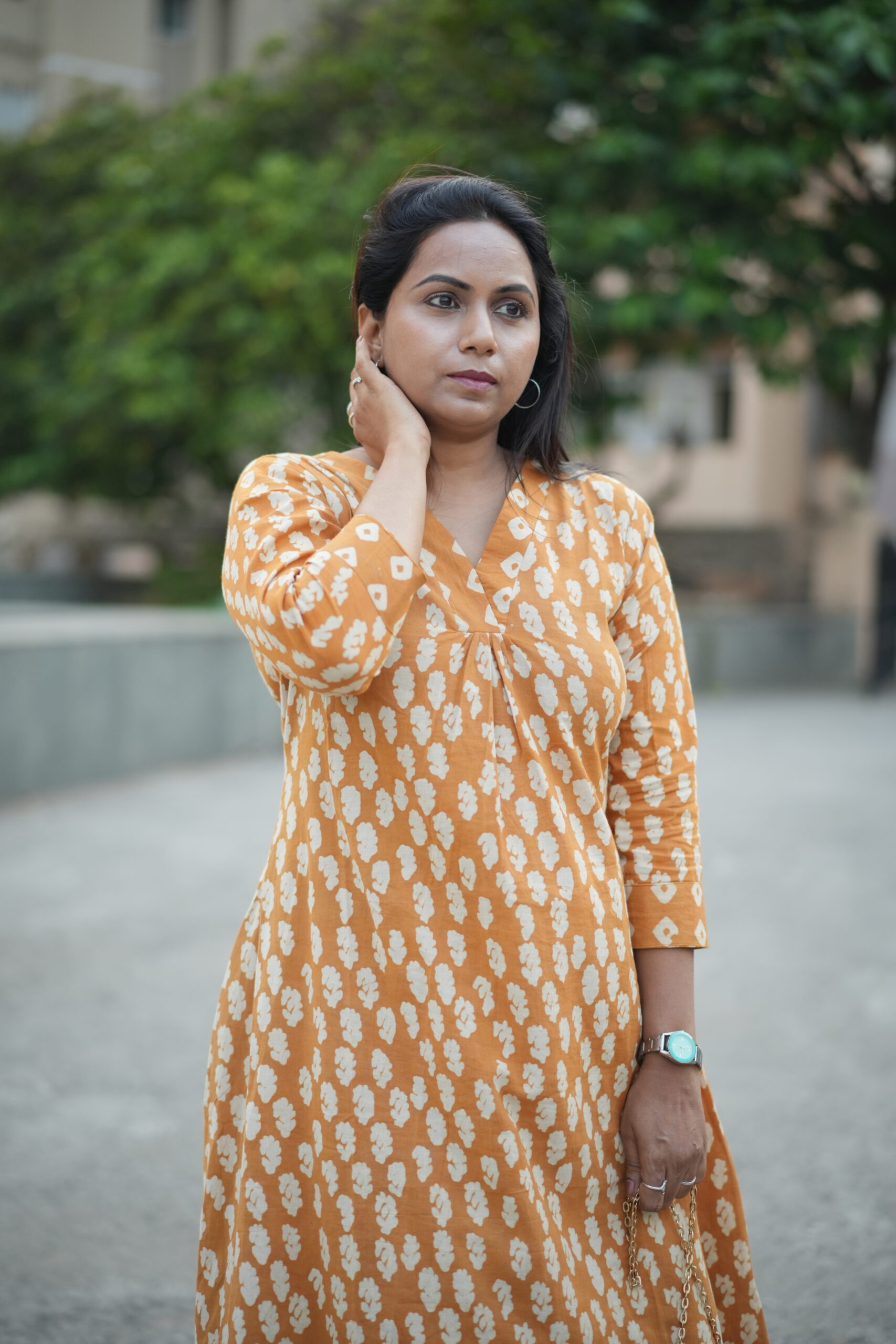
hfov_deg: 24.6
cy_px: 672
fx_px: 2053
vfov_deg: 36.2
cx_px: 448
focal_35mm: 55
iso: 640
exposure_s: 1/320
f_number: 2
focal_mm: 55
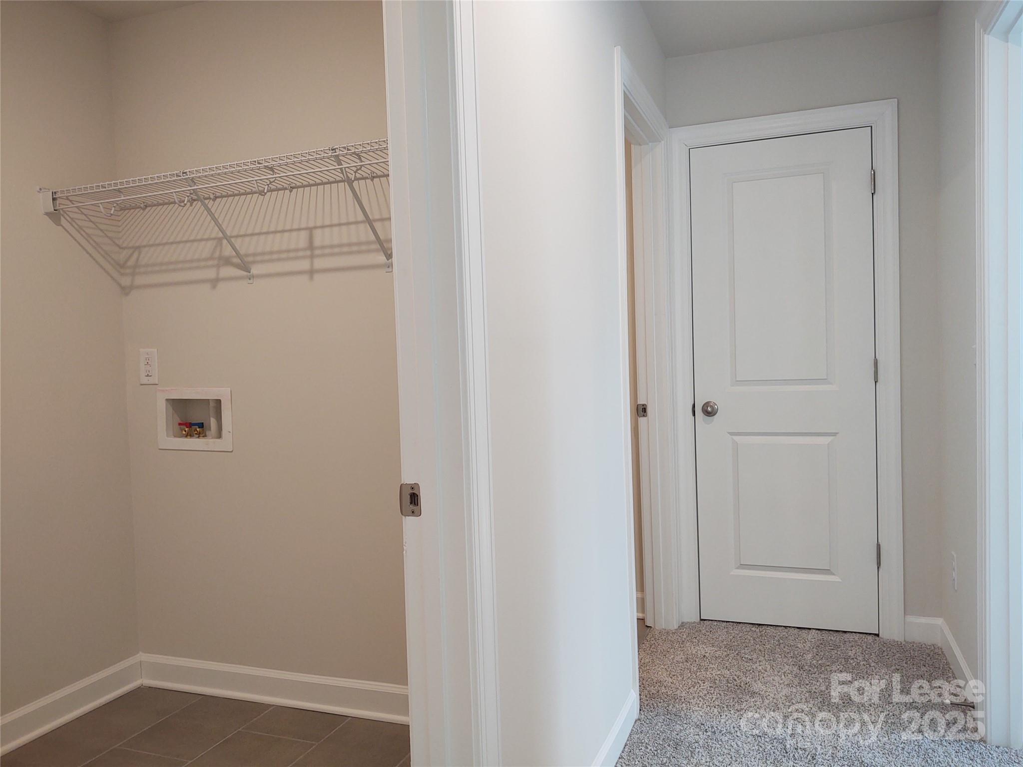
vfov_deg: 51.4
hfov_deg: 65.3
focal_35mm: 27
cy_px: 384
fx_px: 798
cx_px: 512
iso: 125
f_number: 1.7
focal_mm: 4.75
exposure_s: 1/60
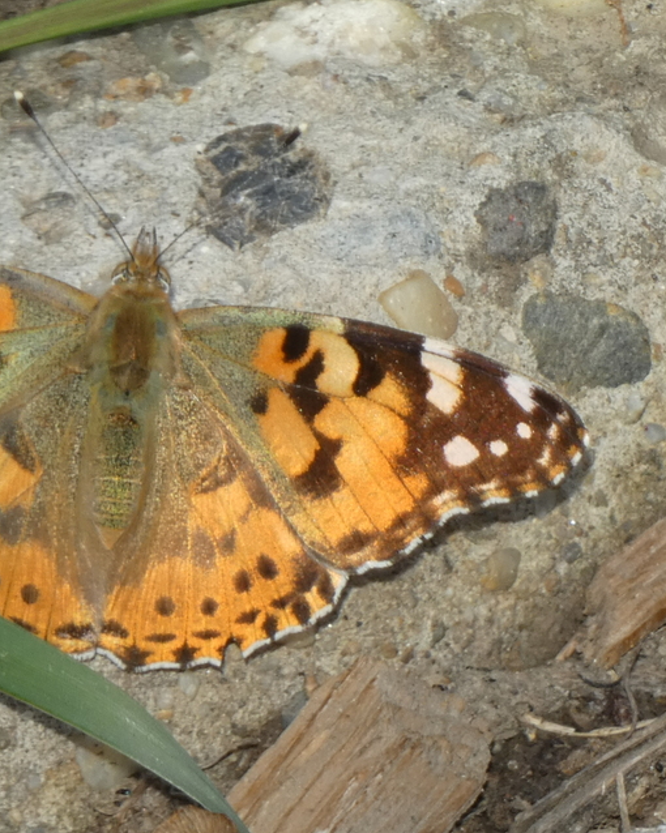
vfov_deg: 2.4
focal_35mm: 812
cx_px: 139
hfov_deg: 1.9
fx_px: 20016
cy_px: 416
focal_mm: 111.5
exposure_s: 1/200
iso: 80
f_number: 5.6
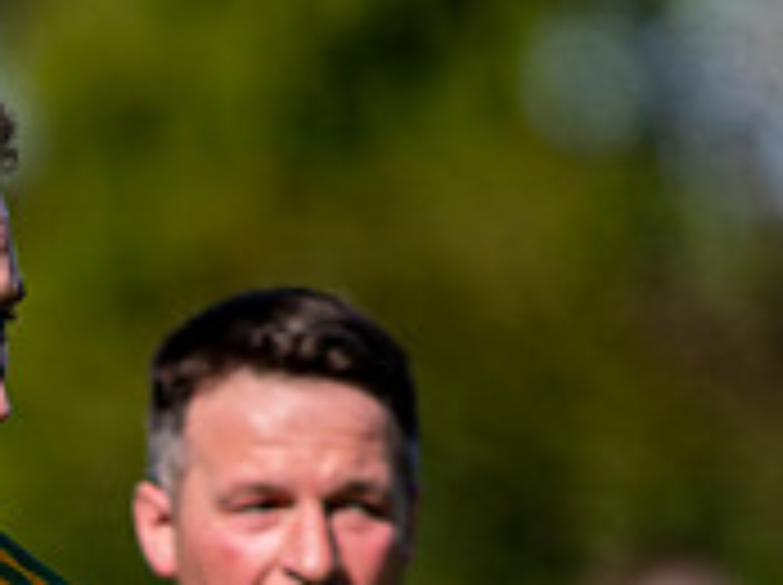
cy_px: 984
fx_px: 42150
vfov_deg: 0.8
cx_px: -354
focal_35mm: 1866
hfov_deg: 1.1
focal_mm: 300
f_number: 2.8
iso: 100
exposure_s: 1/2500
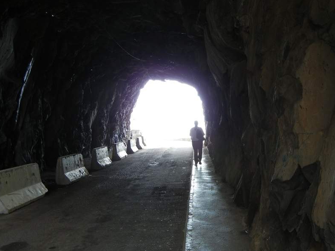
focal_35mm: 39
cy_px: 141
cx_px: 194
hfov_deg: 47.7
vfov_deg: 36.8
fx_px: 377
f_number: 3.5
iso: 160
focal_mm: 5.4
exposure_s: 1/69.3
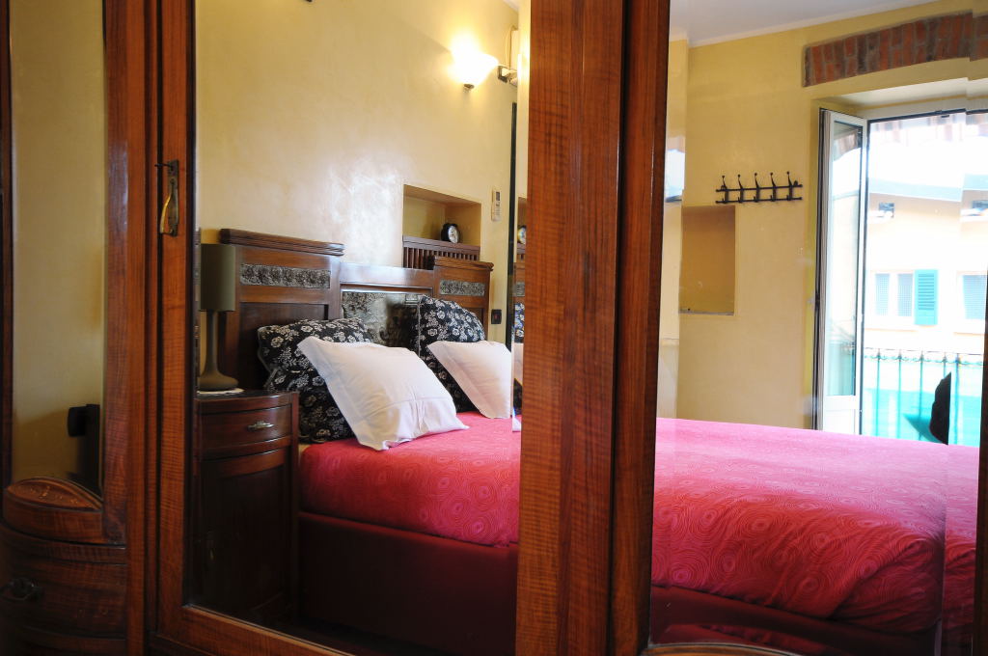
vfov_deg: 43.5
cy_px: 328
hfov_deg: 62.0
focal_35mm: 30
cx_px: 494
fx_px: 822
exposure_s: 1/4
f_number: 7.1
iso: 320
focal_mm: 20
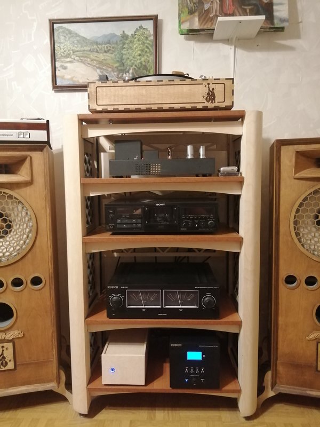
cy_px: 214
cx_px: 160
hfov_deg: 53.1
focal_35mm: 26
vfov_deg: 67.3
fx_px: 320
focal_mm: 3.46
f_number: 1.8
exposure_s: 1/20
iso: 500
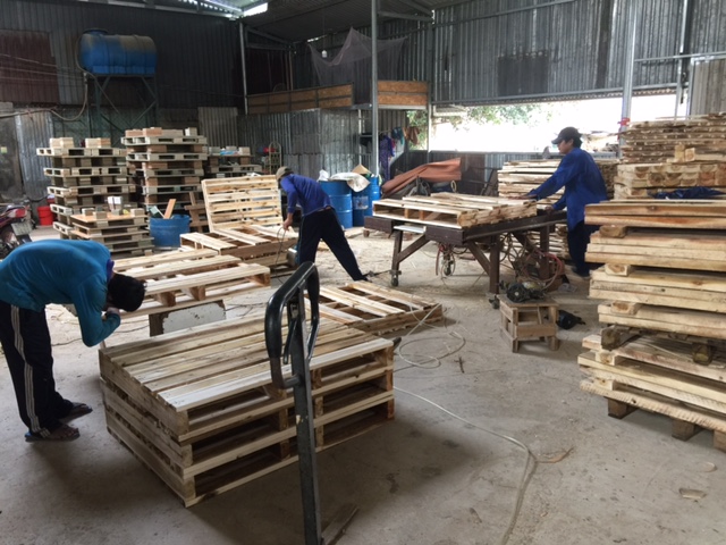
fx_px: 608
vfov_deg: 48.2
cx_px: 363
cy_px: 272
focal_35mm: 29
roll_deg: -0.3
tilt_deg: -11.8
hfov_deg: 61.7
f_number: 2.2
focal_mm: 4.15
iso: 40
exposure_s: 1/17
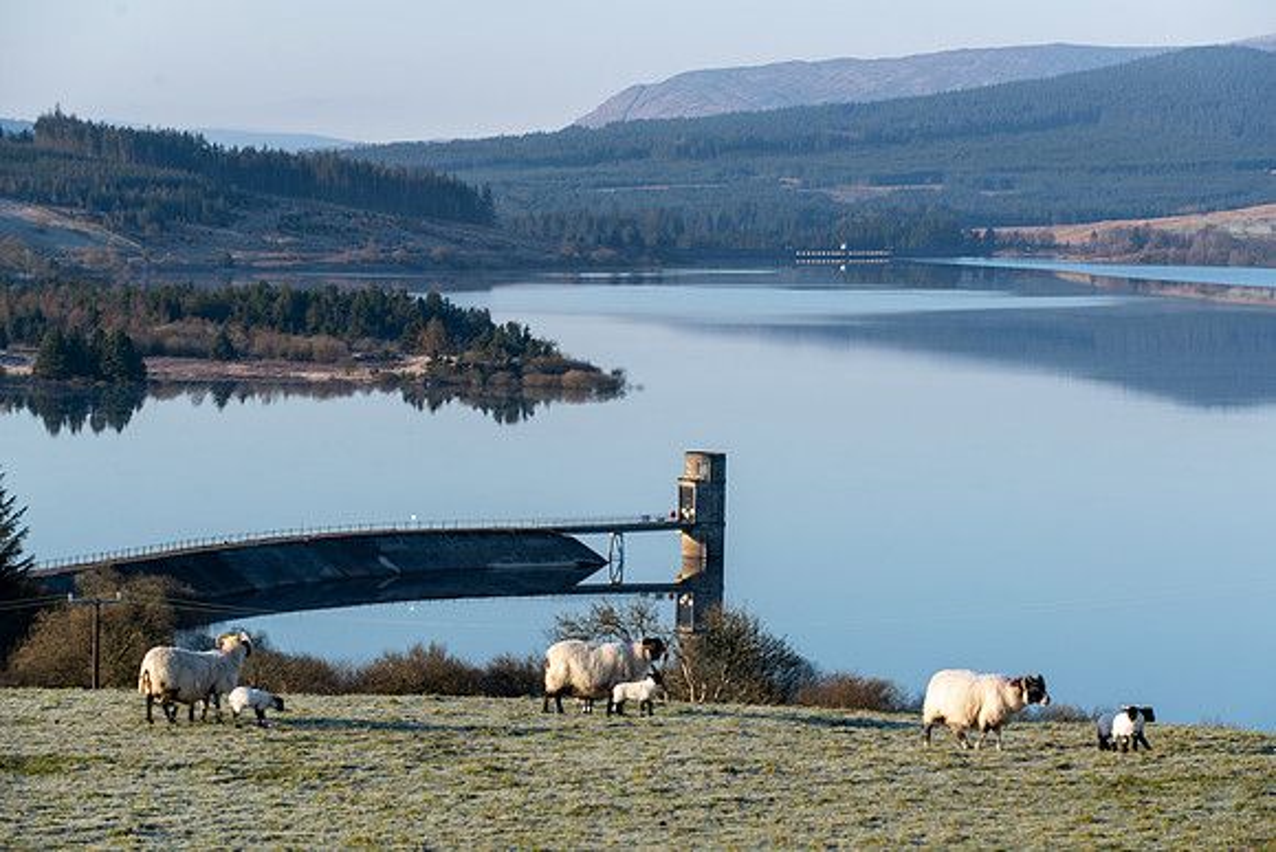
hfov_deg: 15.1
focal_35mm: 135
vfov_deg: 10.1
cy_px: 426
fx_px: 4800
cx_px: 638
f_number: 8
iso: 64
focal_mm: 135
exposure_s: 1/100
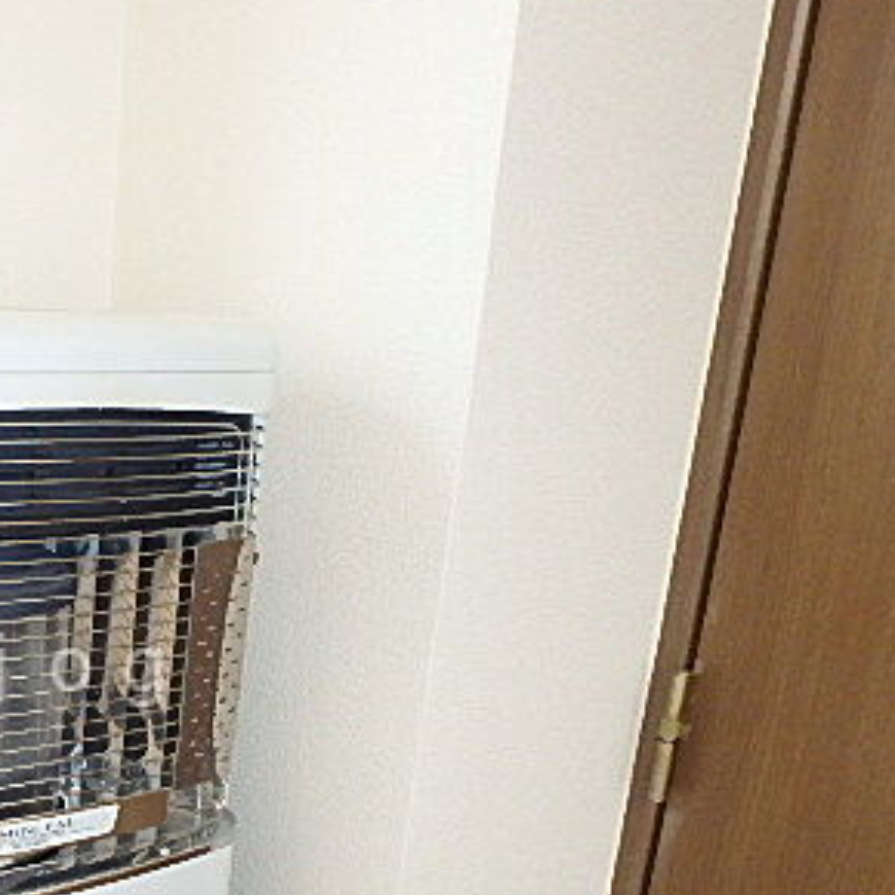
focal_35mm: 41
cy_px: 670
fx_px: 1199
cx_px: -31
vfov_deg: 39.8
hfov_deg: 36.2
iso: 400
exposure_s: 1/30
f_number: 3.5
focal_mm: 3.7
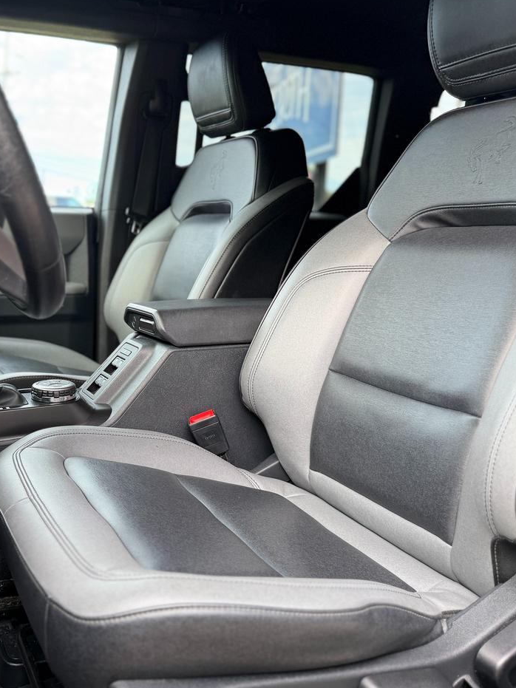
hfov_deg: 42.2
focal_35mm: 33
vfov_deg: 55.4
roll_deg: -2.6
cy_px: 345
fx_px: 656
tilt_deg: -10.2
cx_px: 157
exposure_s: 1/121
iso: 80
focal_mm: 6.76
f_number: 1.78
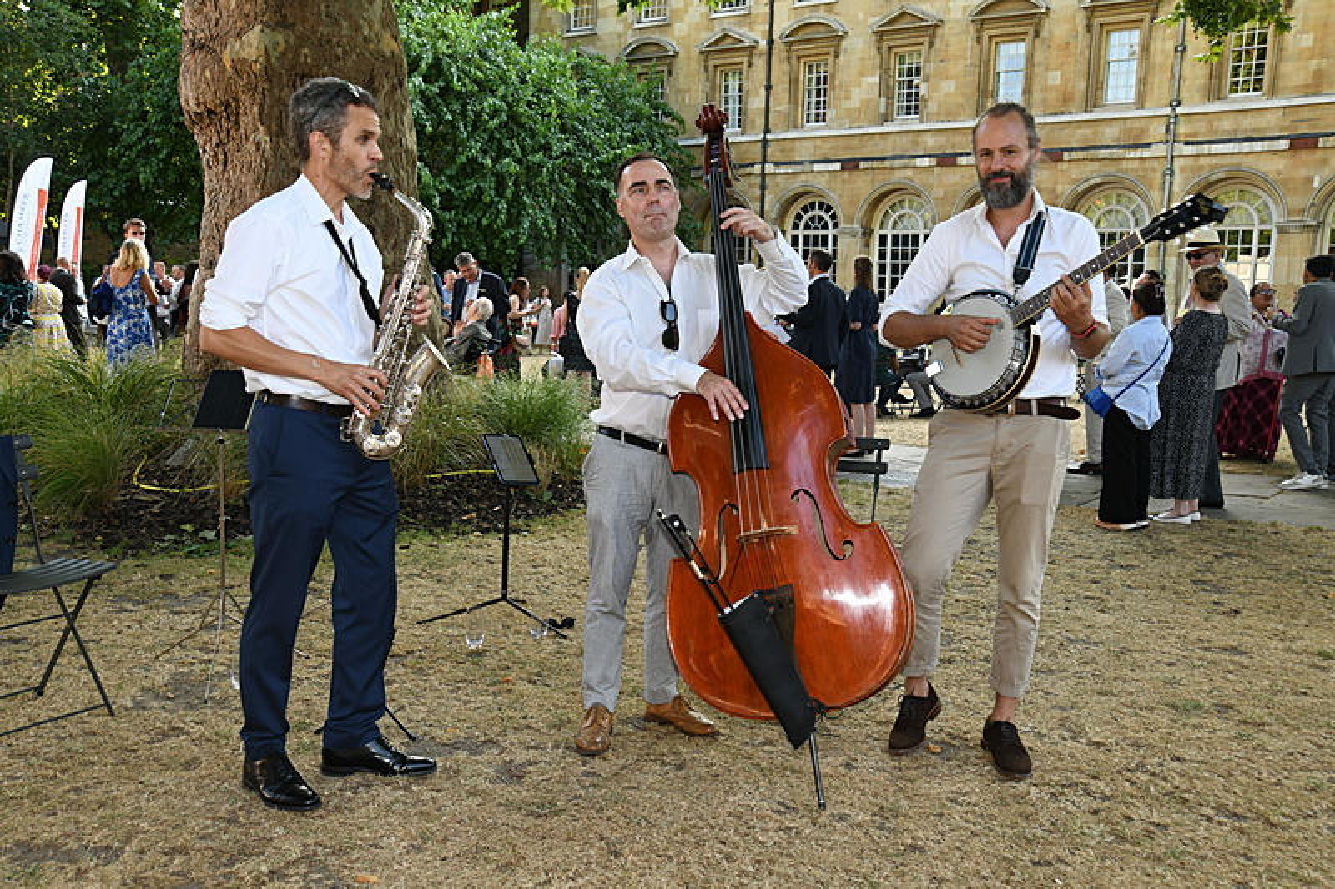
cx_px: 668
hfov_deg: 54.4
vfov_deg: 37.8
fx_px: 1298
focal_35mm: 35
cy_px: 444
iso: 400
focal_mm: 35
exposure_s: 1/60
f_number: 8
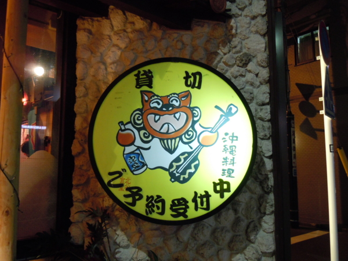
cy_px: 130
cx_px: 174
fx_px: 302
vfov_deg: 46.8
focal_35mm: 30
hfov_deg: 60.0
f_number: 3.5
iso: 400
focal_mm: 5.4
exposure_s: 1/8
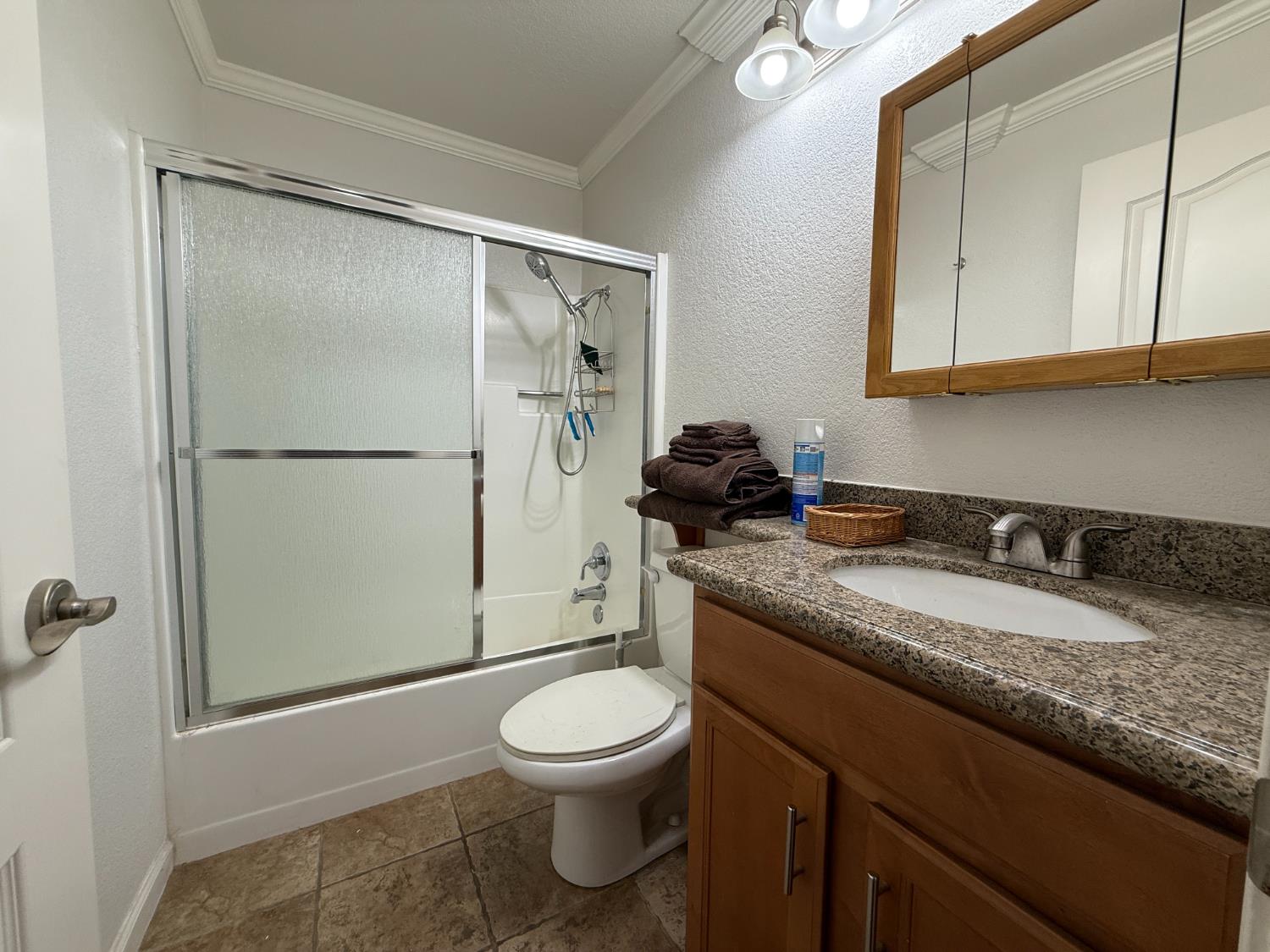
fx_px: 514
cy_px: 476
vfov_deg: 85.7
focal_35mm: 14
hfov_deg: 102.1
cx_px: 635
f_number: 2.2
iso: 80
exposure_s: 1/120
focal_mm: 2.22
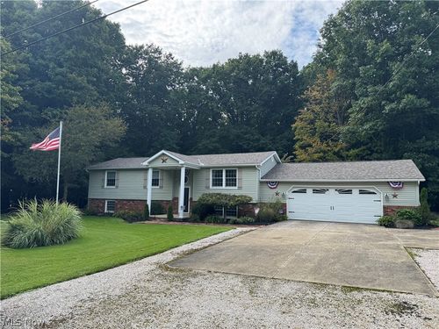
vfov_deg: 56.8
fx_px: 304
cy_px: 164
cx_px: 220
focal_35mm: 24
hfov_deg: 71.6
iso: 80
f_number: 1.78
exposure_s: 1/1339
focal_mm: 6.76
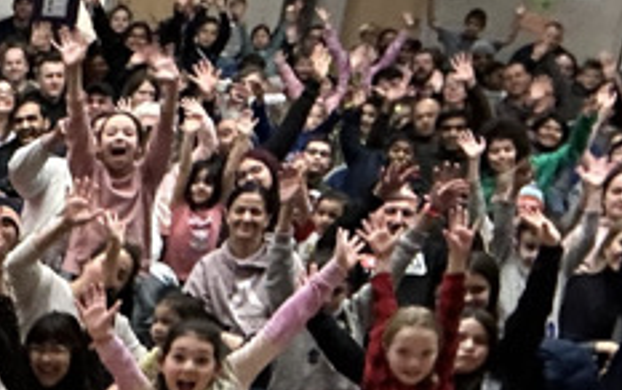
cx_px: -355
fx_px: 1815
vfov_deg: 11.9
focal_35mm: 107
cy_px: 524
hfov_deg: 17.2
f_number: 1.9
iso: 100
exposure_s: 1/51
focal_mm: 2.69
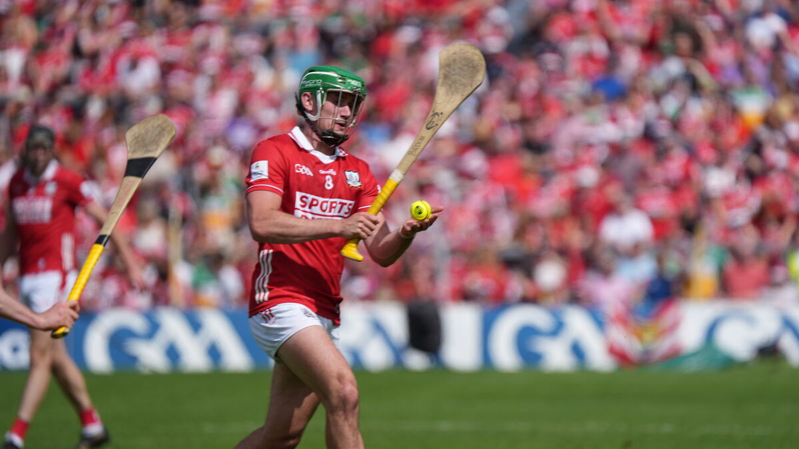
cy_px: 232
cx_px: 400
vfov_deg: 1.9
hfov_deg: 3.4
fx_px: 13346
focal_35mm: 630
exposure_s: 1/1000
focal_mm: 600
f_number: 6.3
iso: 125
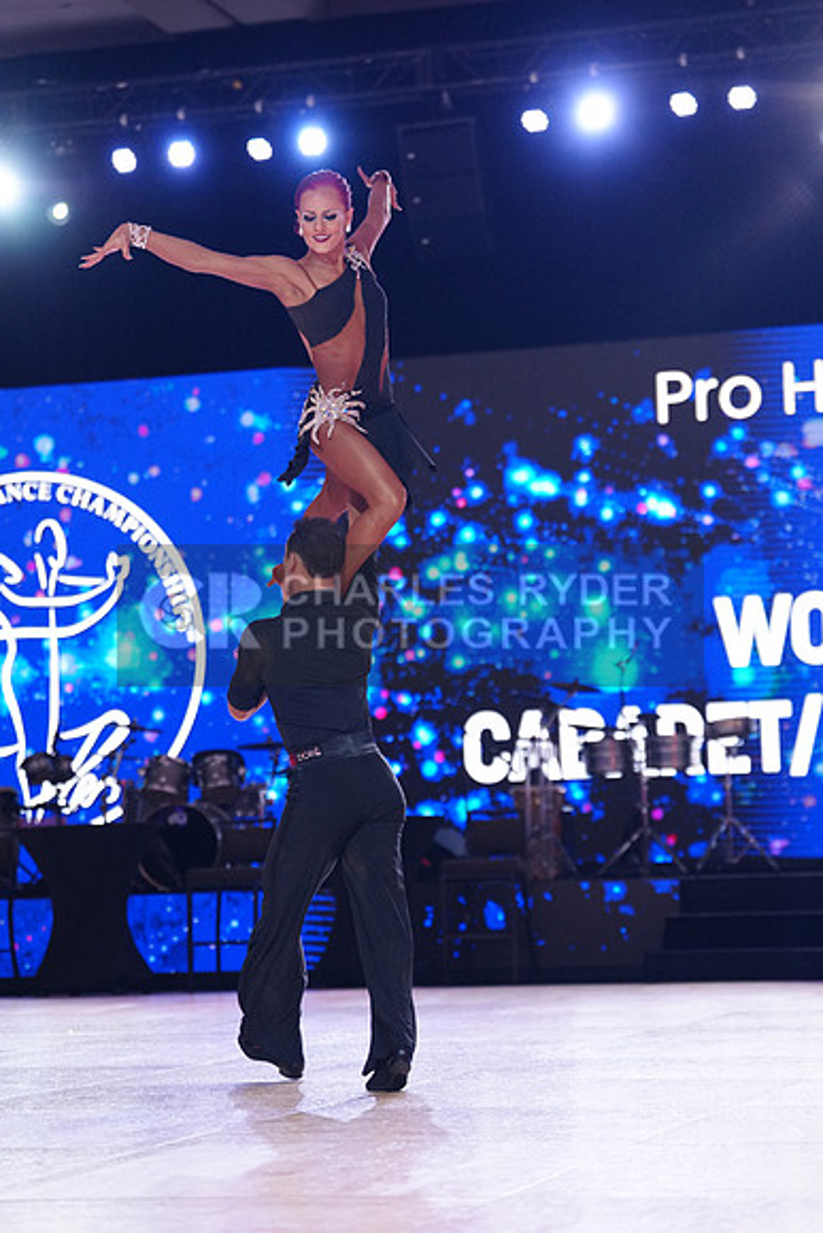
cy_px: 616
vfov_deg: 22.1
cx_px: 412
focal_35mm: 92
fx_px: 3153
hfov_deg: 14.9
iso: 2000
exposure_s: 1/400
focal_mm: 92
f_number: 2.8
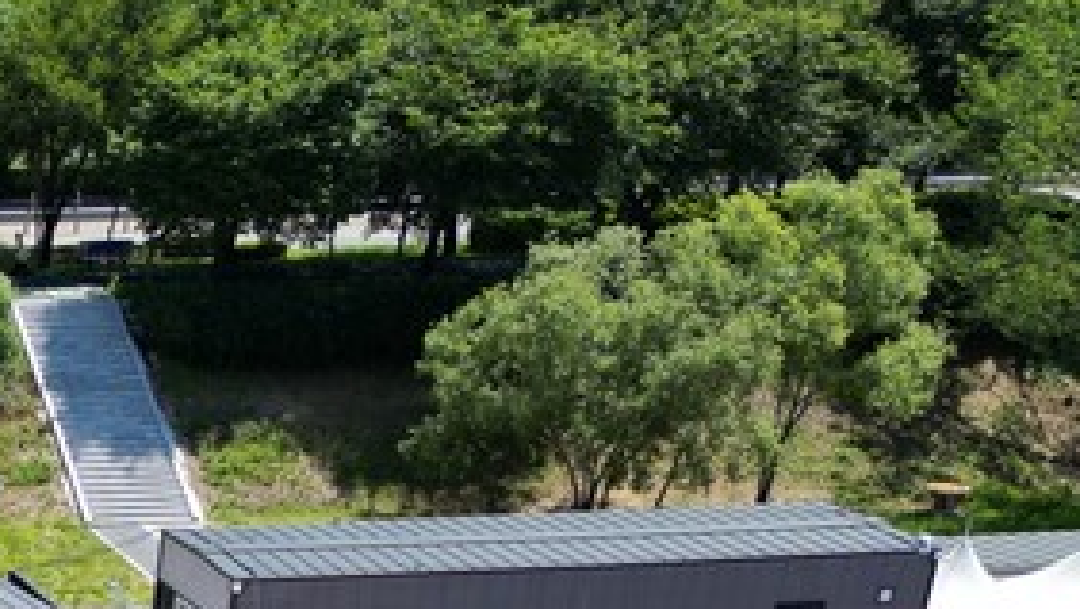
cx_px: -452
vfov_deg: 12.3
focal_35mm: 89
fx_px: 2550
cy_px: 1161
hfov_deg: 20.9
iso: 100
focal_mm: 6.72
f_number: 1.7
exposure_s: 1/3200
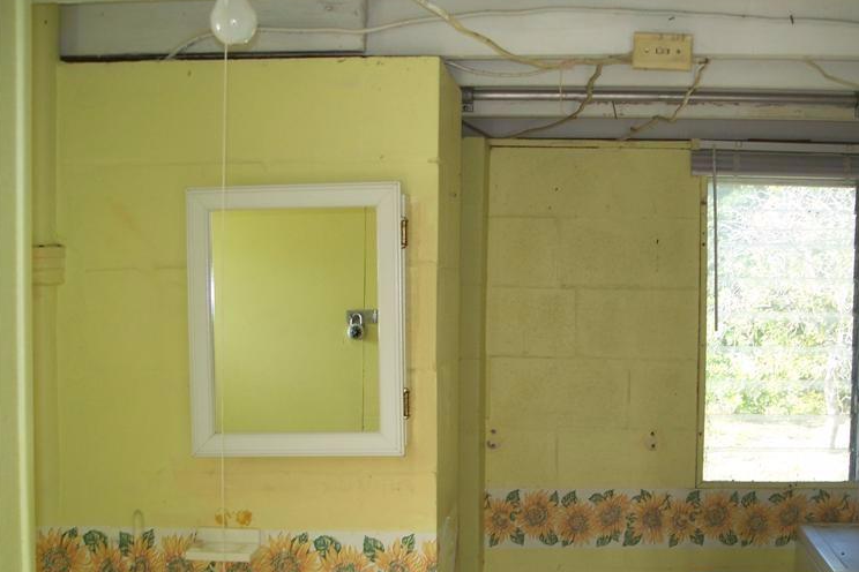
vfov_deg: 25.3
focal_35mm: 53
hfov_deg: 37.1
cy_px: 397
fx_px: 1265
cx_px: 584
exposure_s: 1/60
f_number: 2.8
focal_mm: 7.8
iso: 64
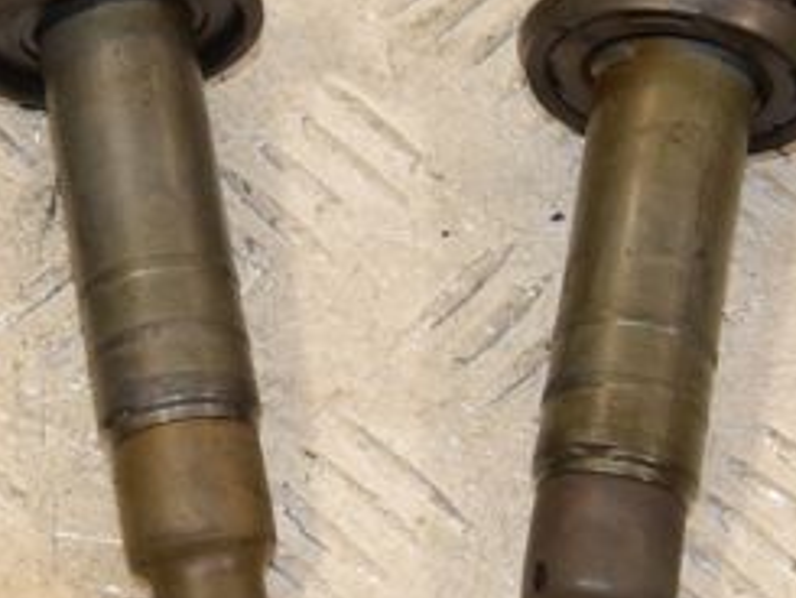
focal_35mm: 158
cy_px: 263
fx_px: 3635
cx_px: 149
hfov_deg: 12.4
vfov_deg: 9.4
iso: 1600
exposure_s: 1/125
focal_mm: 42
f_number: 9
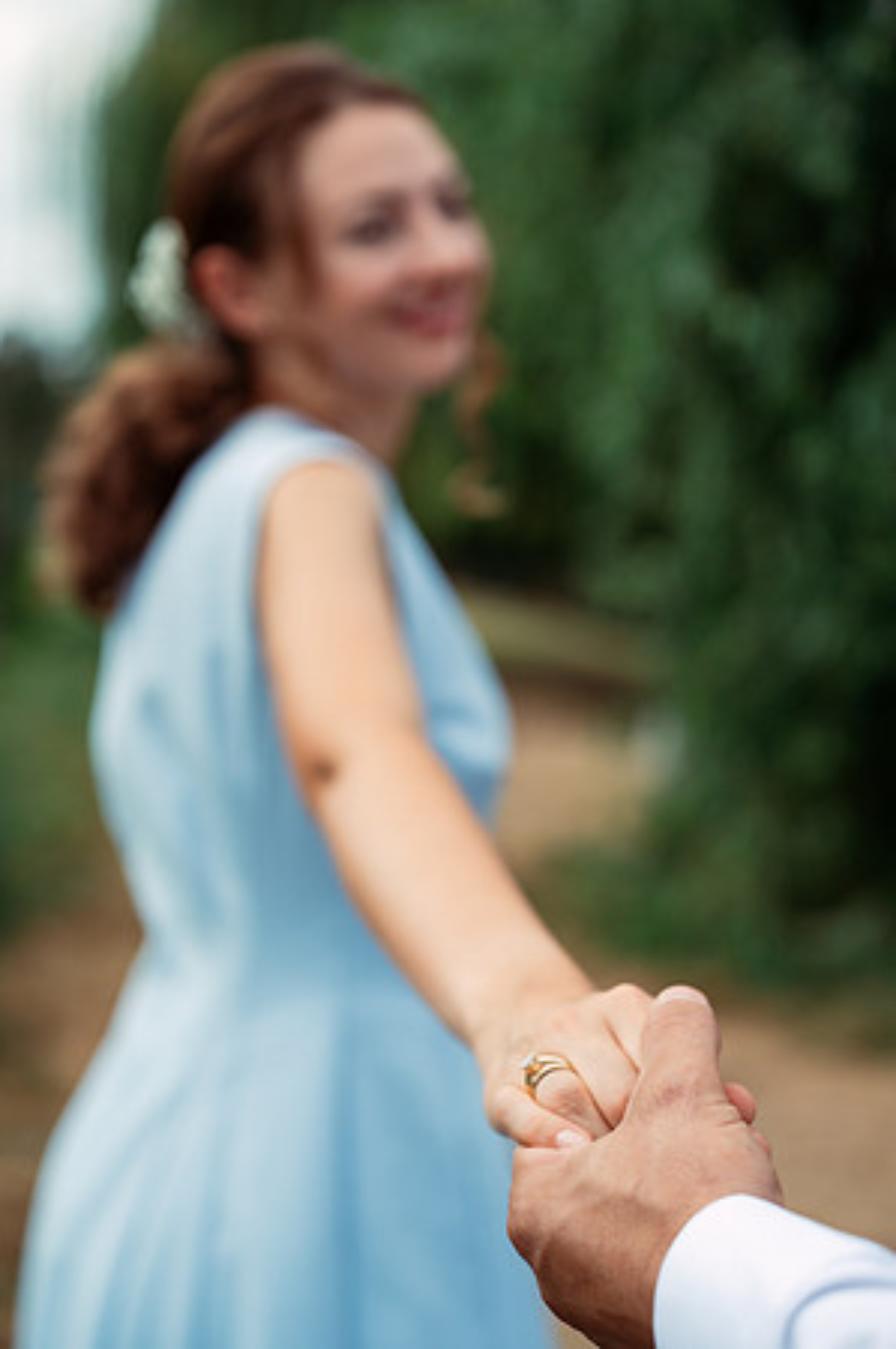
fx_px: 2133
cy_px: 674
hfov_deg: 23.7
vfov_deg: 35.1
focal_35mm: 57
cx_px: 448
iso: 250
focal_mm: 57
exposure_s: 1/800
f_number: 2.8
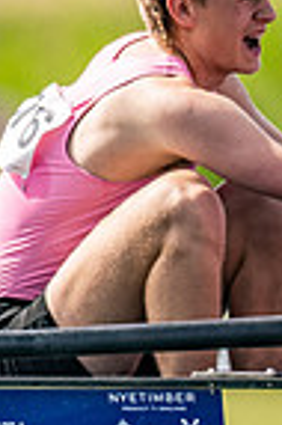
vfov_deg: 0.6
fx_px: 42906
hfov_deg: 0.4
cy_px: 169
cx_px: 50
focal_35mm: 3643
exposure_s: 1/2500
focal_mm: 600
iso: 200
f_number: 4
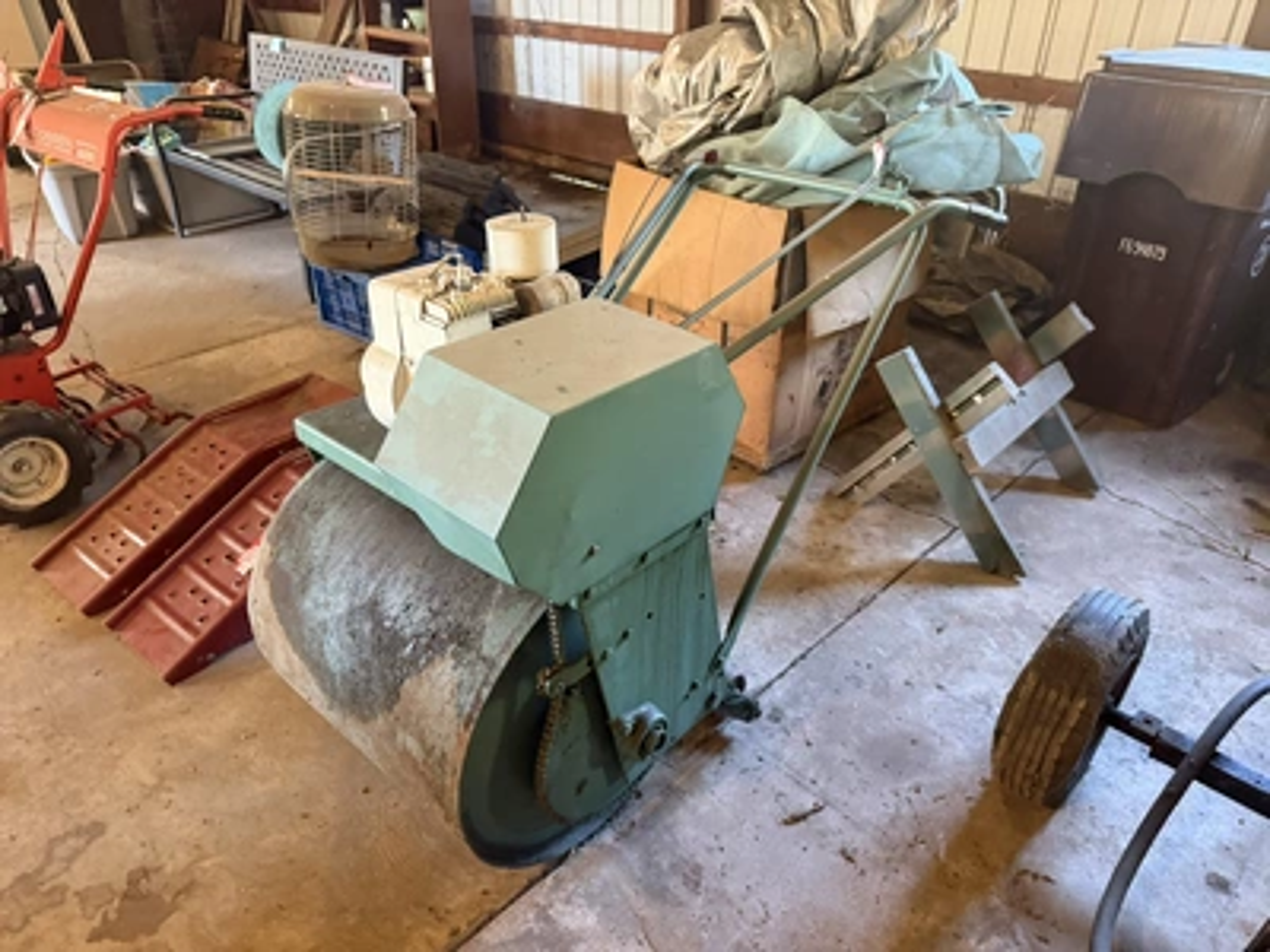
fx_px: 881
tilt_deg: -30.8
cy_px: 476
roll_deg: -0.8
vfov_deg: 56.8
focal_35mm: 24
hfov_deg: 71.6
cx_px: 635
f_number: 1.78
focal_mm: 6.76
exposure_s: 1/60
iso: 800
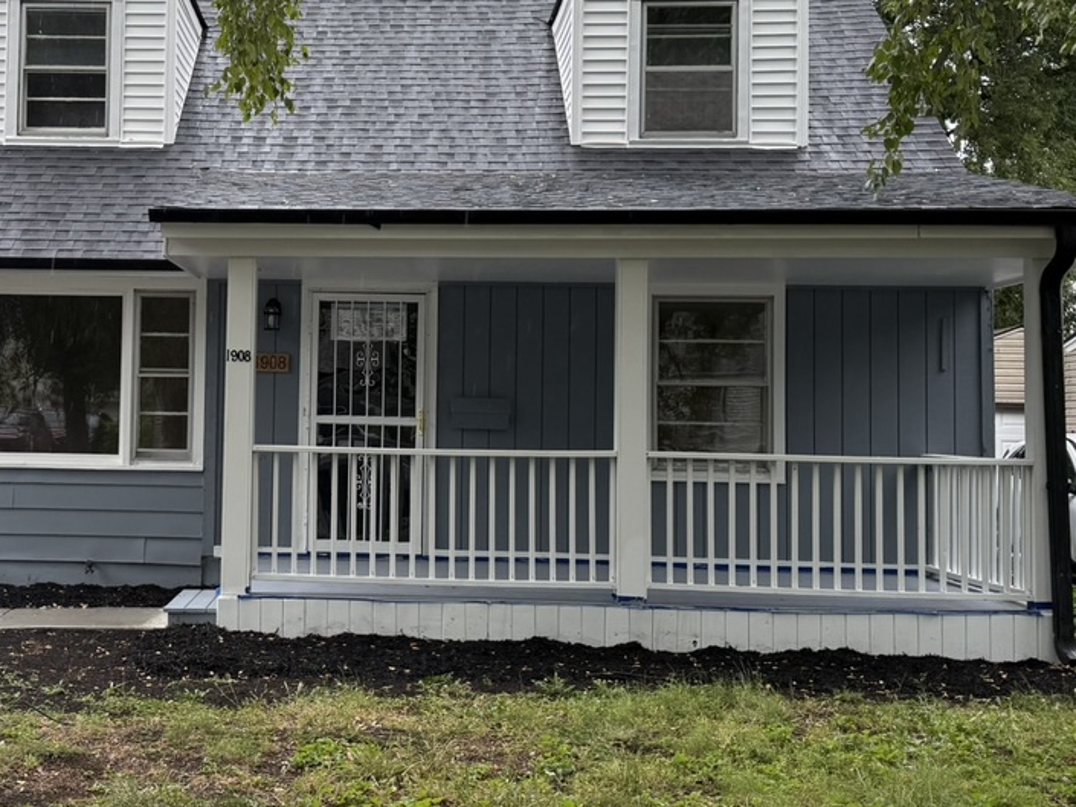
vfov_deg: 29.6
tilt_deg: +4.2
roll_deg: -0.9
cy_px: 340
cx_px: 308
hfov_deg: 38.2
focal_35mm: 49
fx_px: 1523
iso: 125
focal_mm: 6.76
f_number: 1.78
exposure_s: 1/243
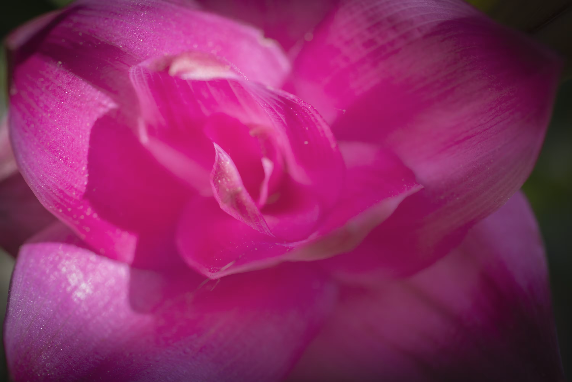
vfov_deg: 18.2
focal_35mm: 75
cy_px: 191
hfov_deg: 27.0
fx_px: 1192
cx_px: 286
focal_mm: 50
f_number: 6.3
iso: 200
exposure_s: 1/160
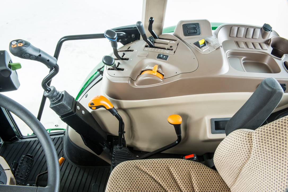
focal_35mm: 28
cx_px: 144
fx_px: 224
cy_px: 96
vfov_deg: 46.4
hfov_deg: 65.5
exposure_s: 1/100
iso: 160
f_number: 20
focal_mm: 28
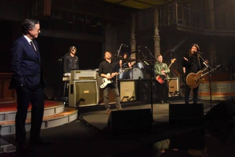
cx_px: 118
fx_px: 157
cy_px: 78
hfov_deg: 73.7
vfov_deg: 53.1
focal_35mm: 24
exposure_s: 1/200
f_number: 5.6
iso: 8000
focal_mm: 24
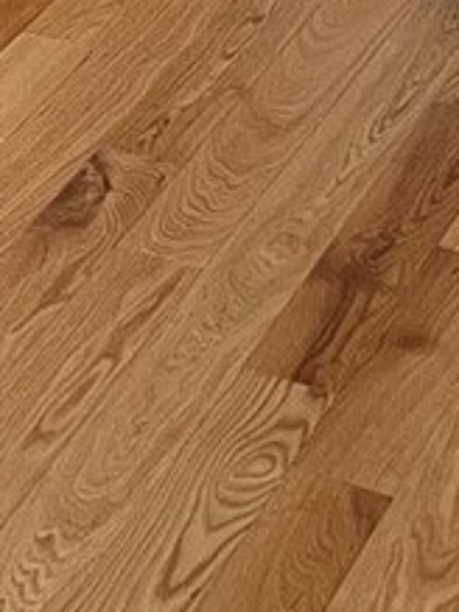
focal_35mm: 171
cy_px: -1003
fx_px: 3026
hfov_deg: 8.2
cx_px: -490
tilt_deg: -7.3
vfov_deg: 9.8
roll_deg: +3.8
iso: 100
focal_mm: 5.1
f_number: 1.6
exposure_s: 1/60
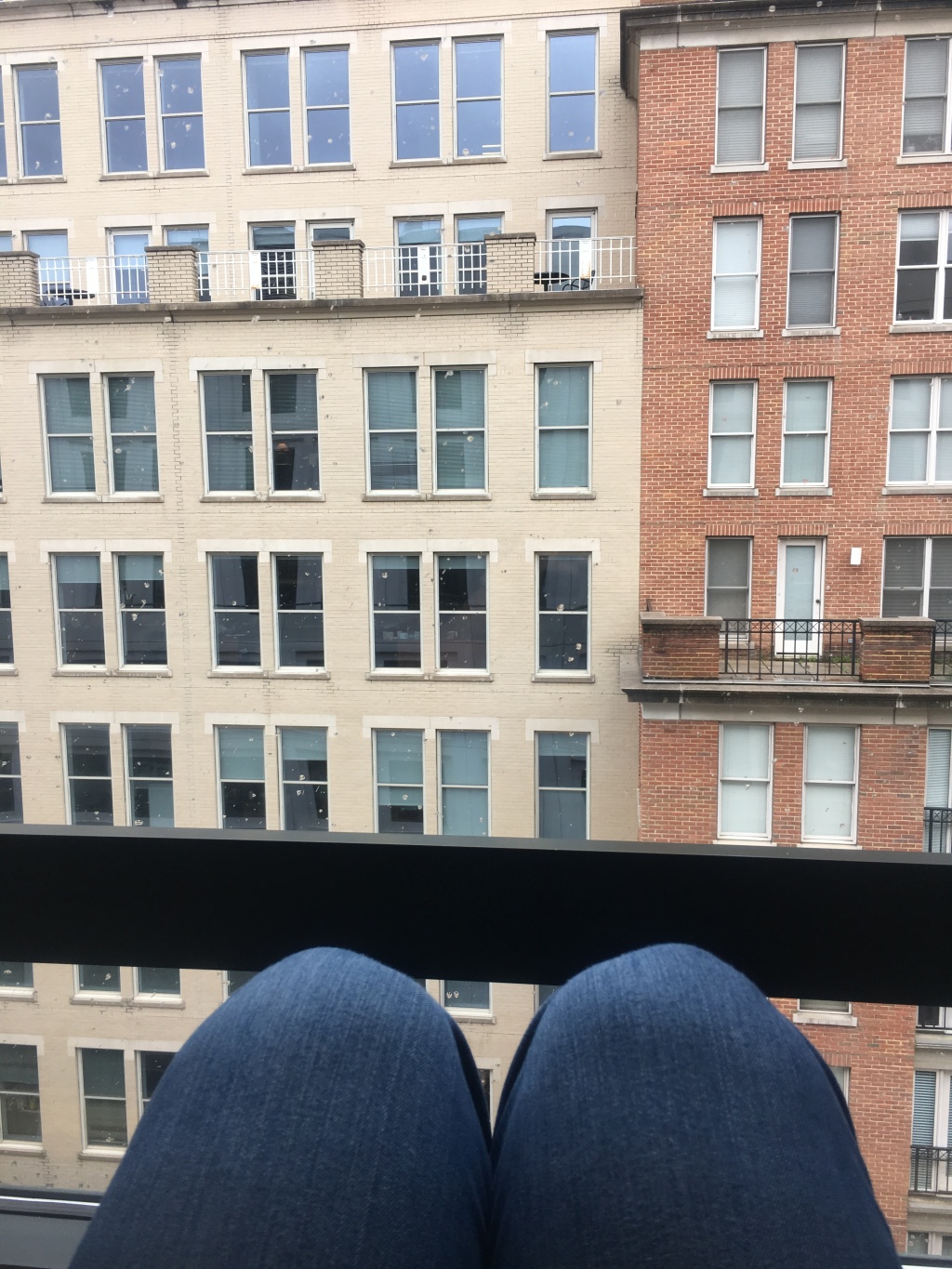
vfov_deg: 61.7
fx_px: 1063
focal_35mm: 29
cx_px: 476
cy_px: 634
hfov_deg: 48.2
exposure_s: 1/185
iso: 25
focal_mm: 4.15
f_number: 2.2
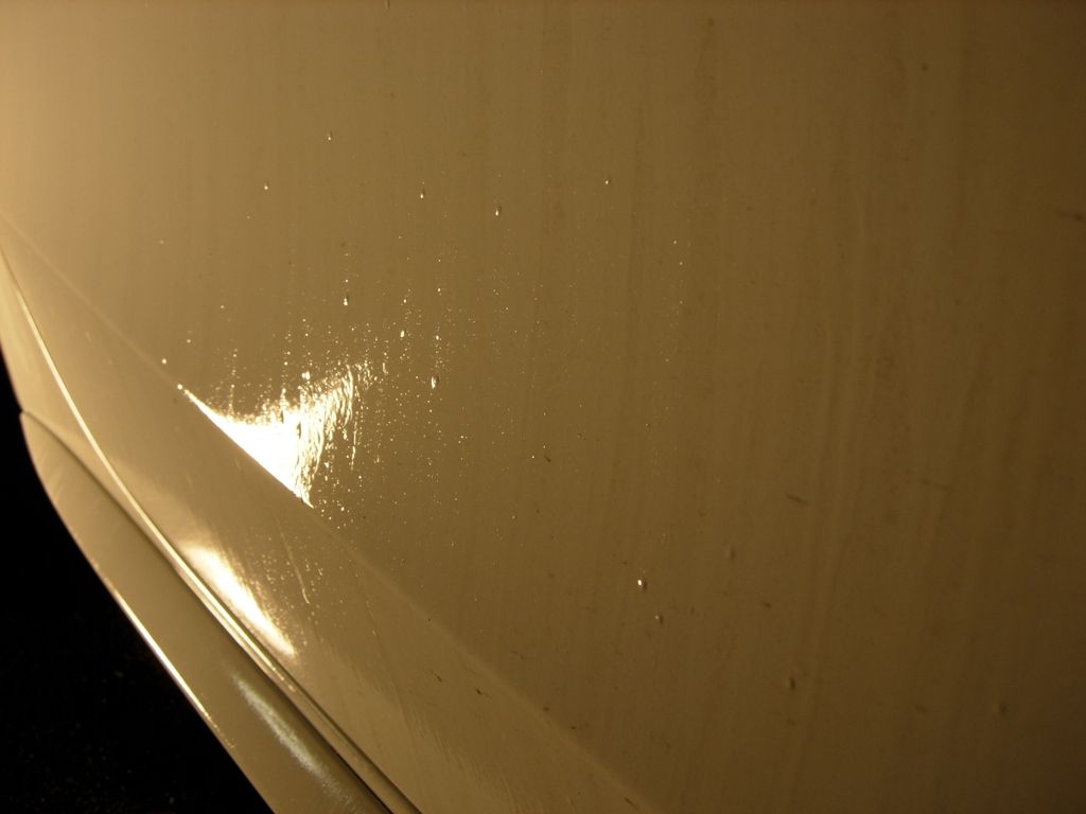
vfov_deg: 39.7
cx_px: 543
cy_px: 407
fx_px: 1129
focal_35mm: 36
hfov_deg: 51.4
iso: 50
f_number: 3
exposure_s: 1/78.3
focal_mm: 7.5
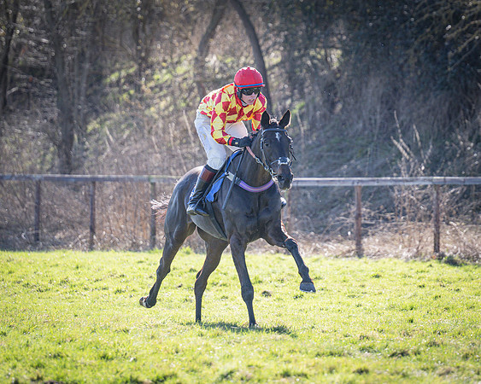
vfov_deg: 5.4
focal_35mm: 287
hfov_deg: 6.7
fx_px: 4091
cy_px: 147
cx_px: 266
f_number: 2.8
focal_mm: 150
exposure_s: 1/2000
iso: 400
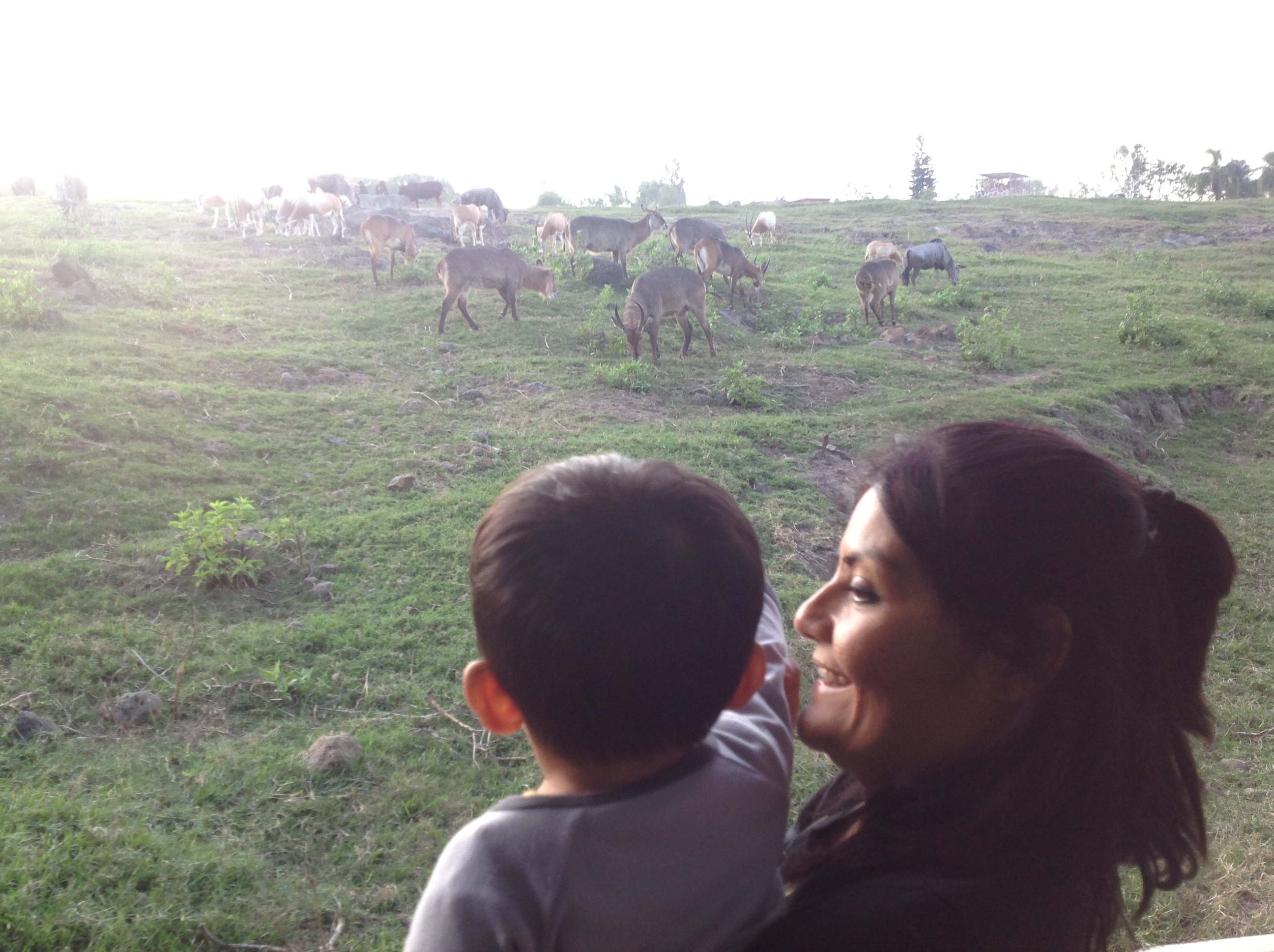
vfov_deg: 40.6
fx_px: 1286
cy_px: 476
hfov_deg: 52.7
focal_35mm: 35
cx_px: 637
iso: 50
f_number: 2.4
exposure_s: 1/149
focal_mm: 4.28
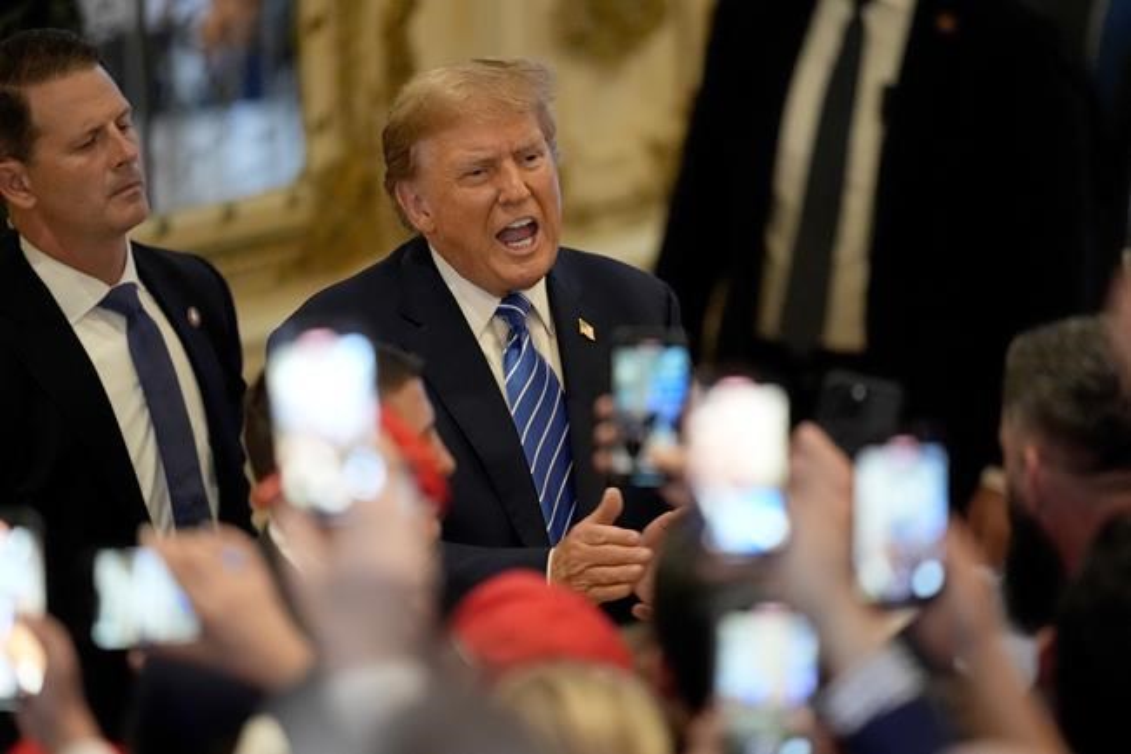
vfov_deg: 3.4
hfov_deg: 5.2
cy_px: 377
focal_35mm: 400
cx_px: 566
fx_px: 12563
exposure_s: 1/400
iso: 6400
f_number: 2.8
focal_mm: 400
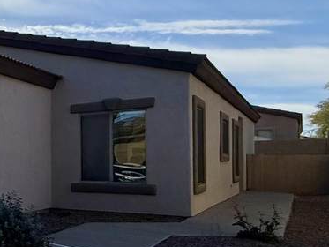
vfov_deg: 30.1
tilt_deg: +0.4
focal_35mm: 48
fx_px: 456
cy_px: 160
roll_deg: +0.2
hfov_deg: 26.7
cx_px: -177
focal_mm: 2.22
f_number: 2.2
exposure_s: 1/4762
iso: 80
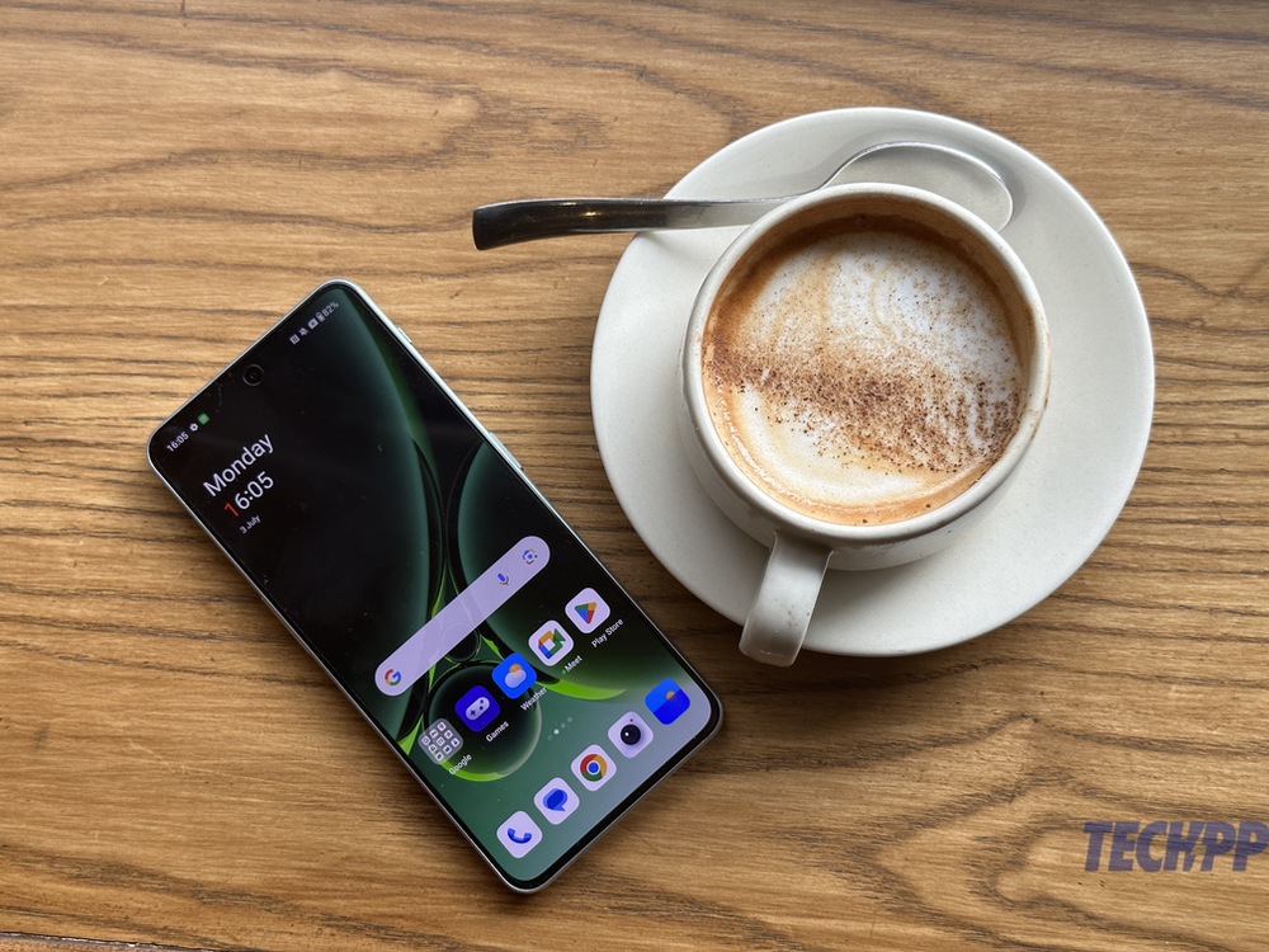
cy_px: 476
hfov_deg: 39.7
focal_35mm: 48
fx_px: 1760
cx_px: 634
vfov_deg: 30.3
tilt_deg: -82.1
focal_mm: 6.86
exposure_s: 1/355
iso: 64
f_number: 1.78
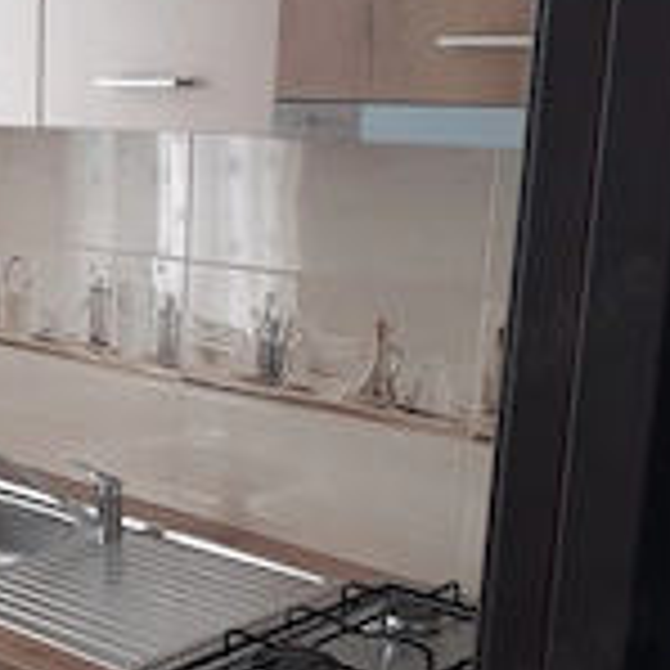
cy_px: 436
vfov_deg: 26.8
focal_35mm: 64
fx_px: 1401
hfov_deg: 25.8
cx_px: 40
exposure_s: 1/100
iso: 40
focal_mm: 3.6
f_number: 1.9
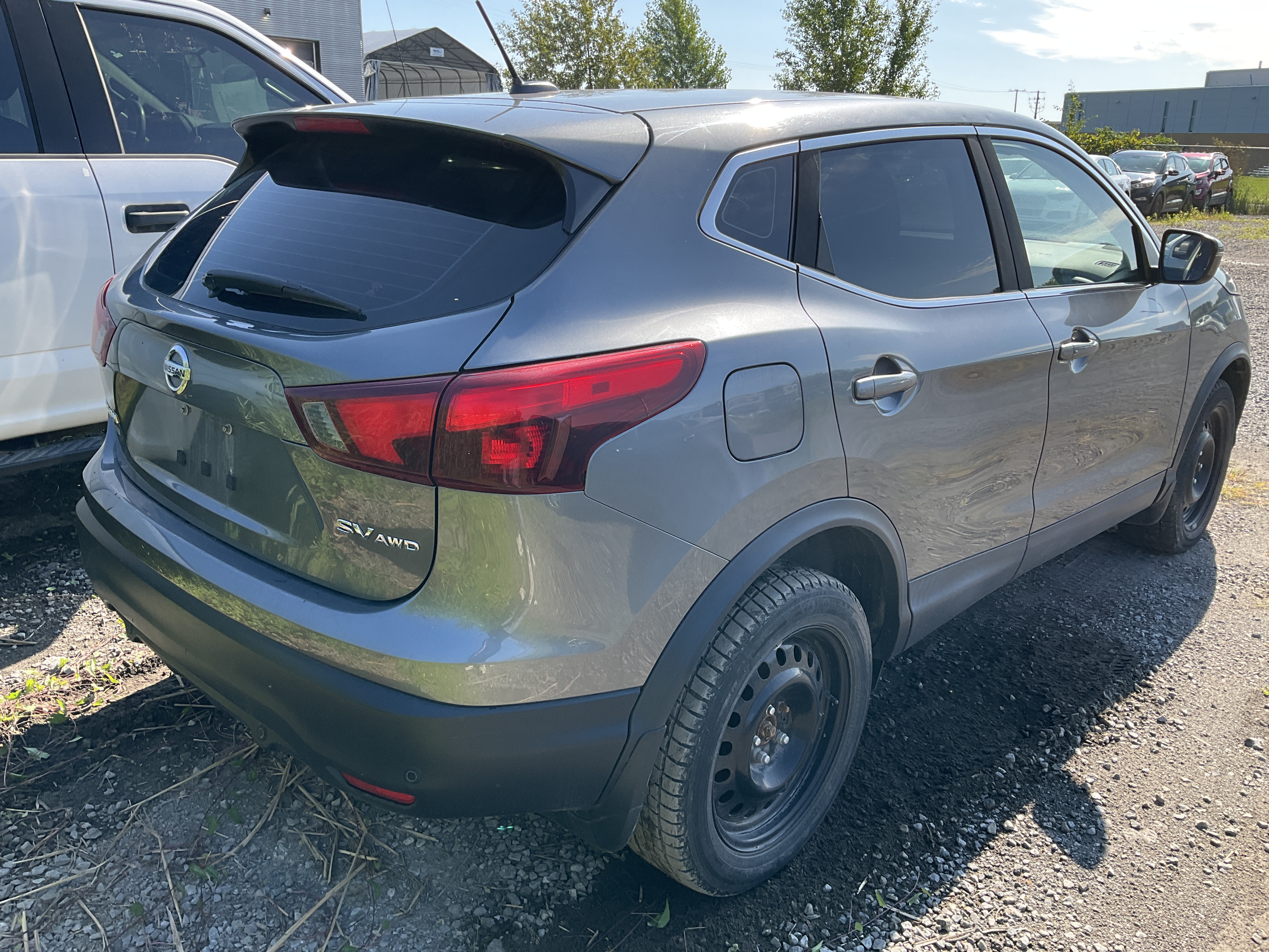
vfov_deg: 48.2
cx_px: 634
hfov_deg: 61.7
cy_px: 476
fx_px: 1063
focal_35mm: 29
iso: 25
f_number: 1.8
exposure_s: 1/534
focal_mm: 3
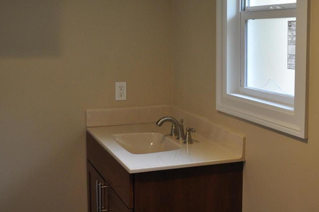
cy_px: 68
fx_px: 487
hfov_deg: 36.2
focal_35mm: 55
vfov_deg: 24.4
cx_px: 181
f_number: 4
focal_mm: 20
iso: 560
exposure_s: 1/60
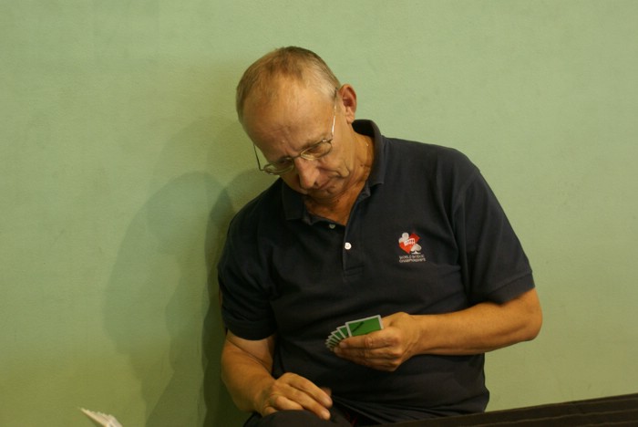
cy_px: 214
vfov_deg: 25.8
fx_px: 931
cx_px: 319
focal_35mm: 52
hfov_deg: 37.8
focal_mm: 35
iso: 400
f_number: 5.6
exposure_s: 1/15
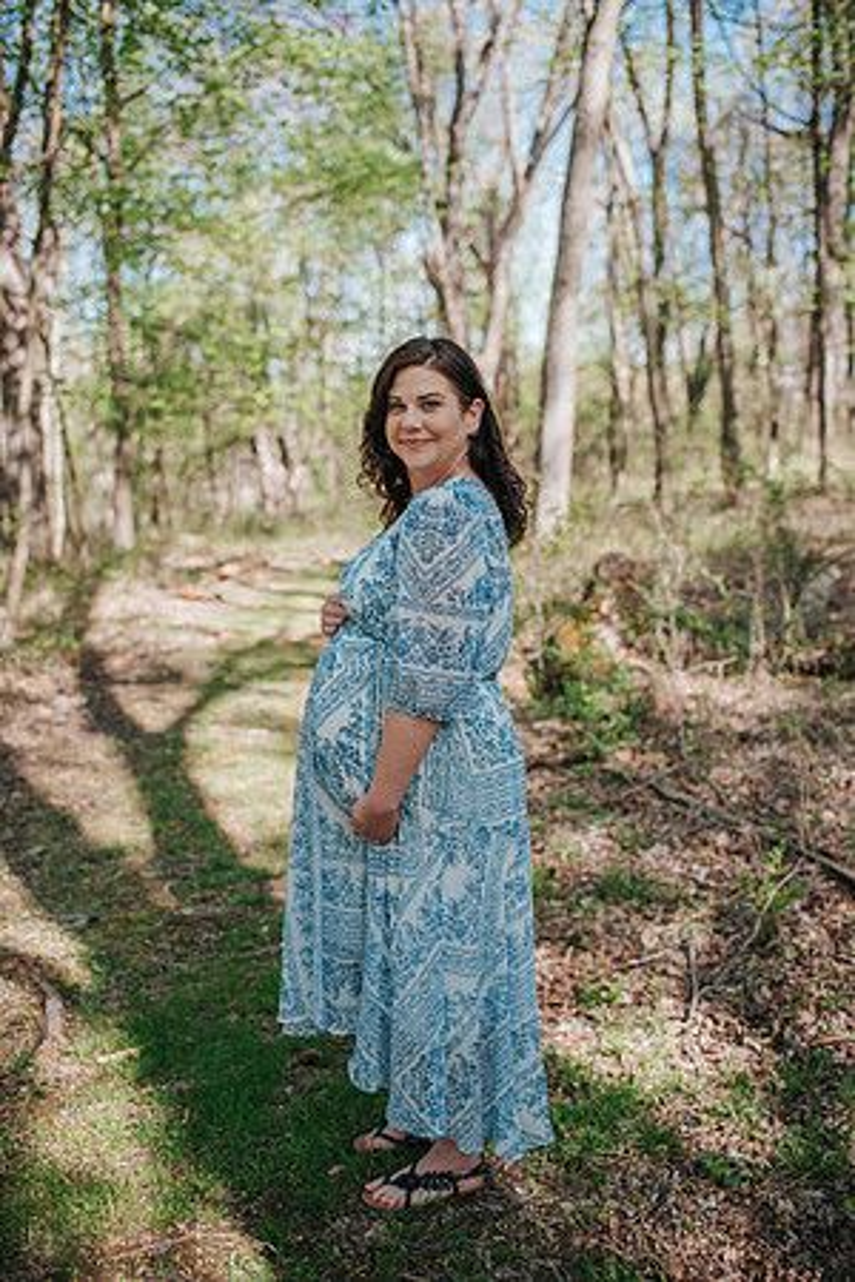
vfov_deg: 54.4
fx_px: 1247
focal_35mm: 35
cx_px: 428
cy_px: 641
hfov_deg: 37.9
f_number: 2.5
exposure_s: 1/1000
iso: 250
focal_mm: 35
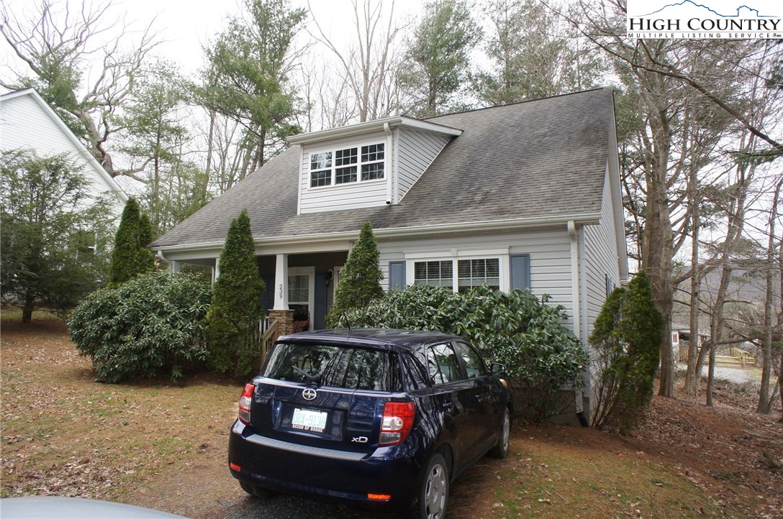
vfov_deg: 53.0
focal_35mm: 24
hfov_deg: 73.8
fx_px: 521
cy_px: 260
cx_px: 392
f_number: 6.3
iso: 200
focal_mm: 16
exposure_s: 1/100
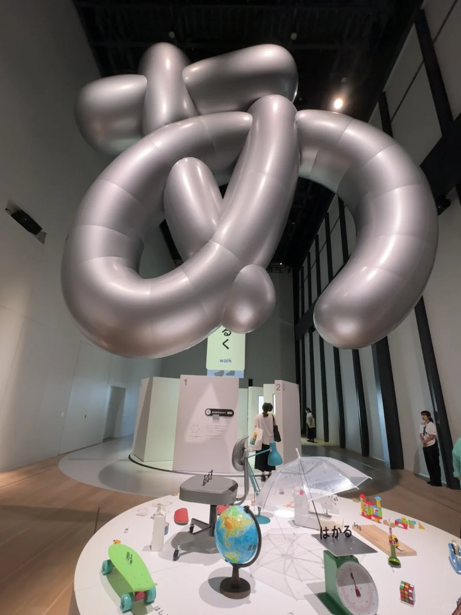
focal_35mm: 14
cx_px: 230
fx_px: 249
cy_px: 308
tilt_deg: +19.4
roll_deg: -0.4
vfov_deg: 102.1
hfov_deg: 85.7
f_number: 2.2
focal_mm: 2.22
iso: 250
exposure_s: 1/67
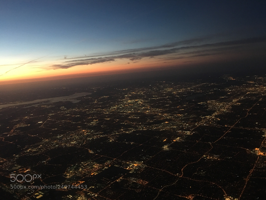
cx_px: 133
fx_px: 223
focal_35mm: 29
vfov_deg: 48.2
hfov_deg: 61.7
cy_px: 100
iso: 100
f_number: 2.2
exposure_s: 1/4
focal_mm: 4.15
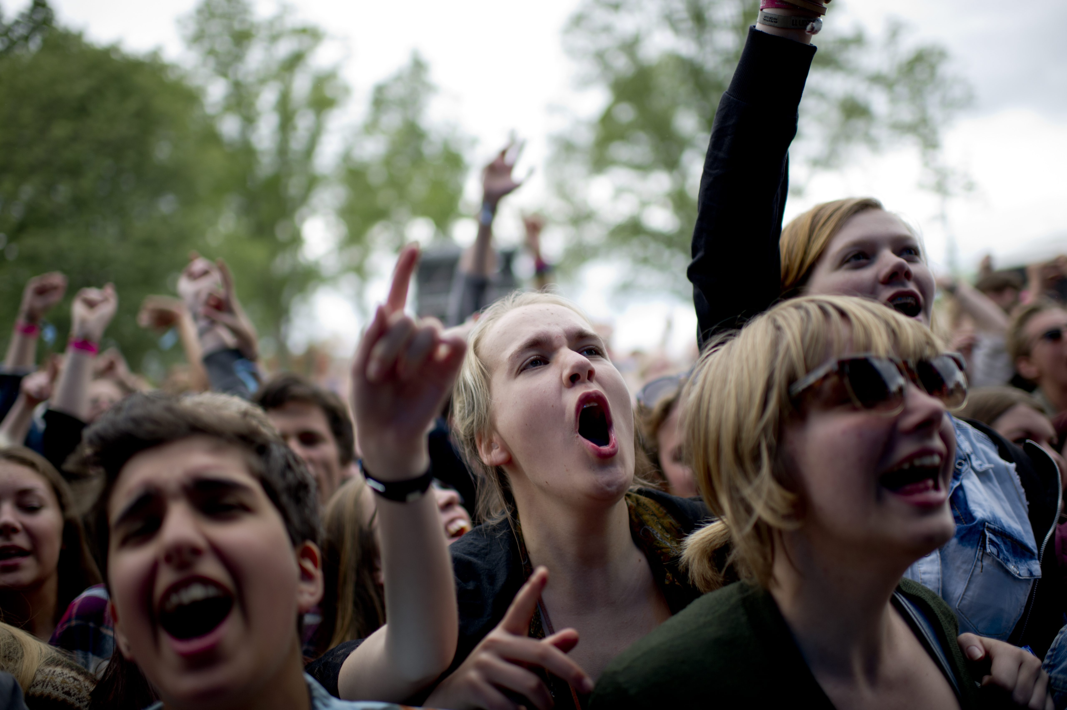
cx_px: 534
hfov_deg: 54.5
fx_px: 1037
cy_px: 355
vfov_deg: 37.8
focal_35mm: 35
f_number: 1.4
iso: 100
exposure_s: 1/1600
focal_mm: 35
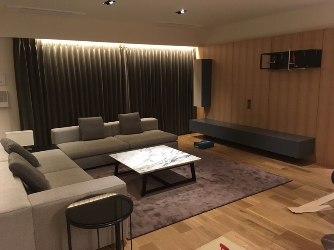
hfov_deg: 61.7
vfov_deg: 48.2
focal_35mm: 29
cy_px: 125
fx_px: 280
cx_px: 167
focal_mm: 4.15
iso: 200
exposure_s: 1/20
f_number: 2.2
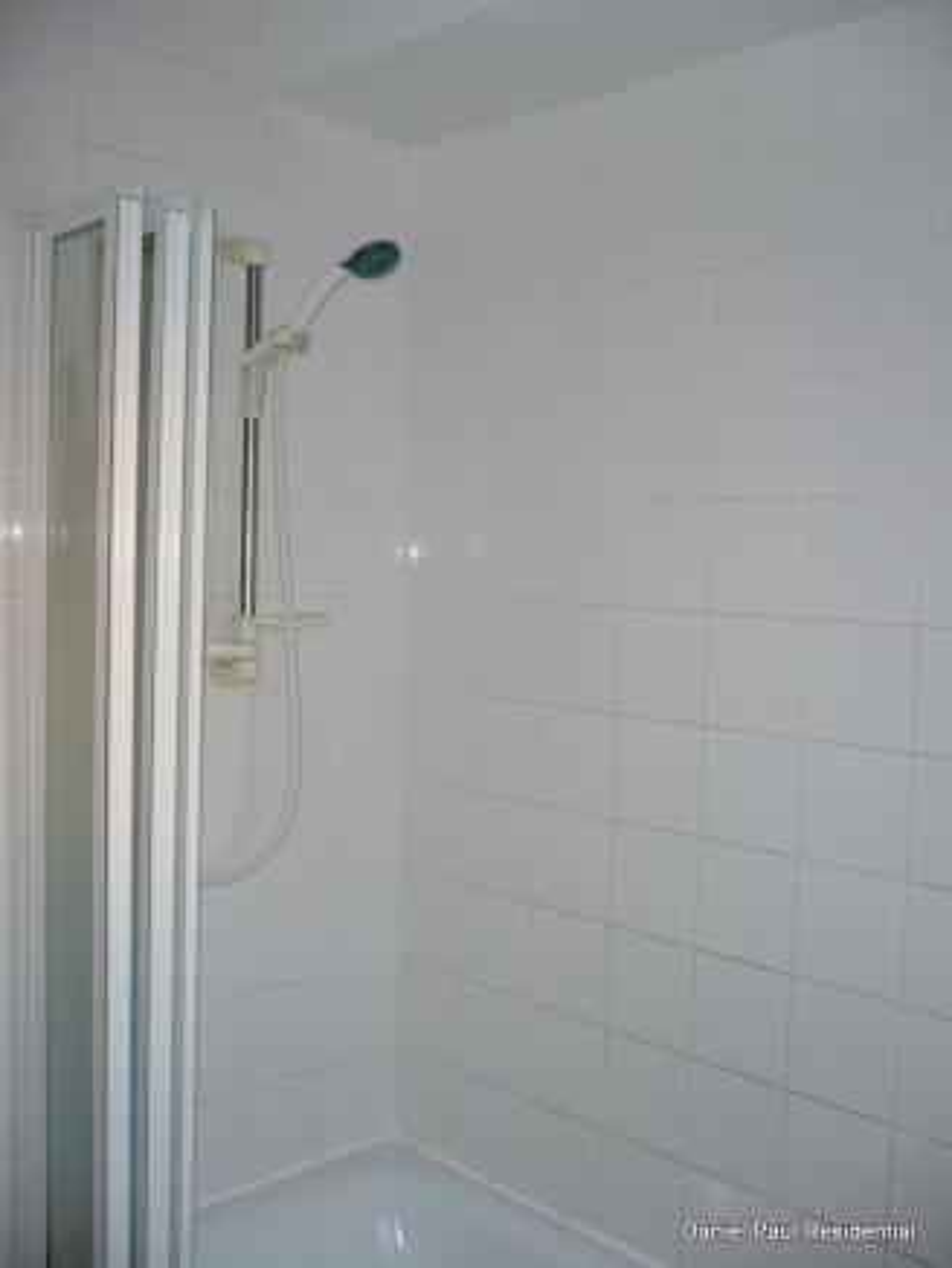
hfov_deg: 40.7
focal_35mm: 35
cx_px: 476
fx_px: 1283
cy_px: 634
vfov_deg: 52.6
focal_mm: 5.8
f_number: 2.8
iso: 100
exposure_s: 1/30
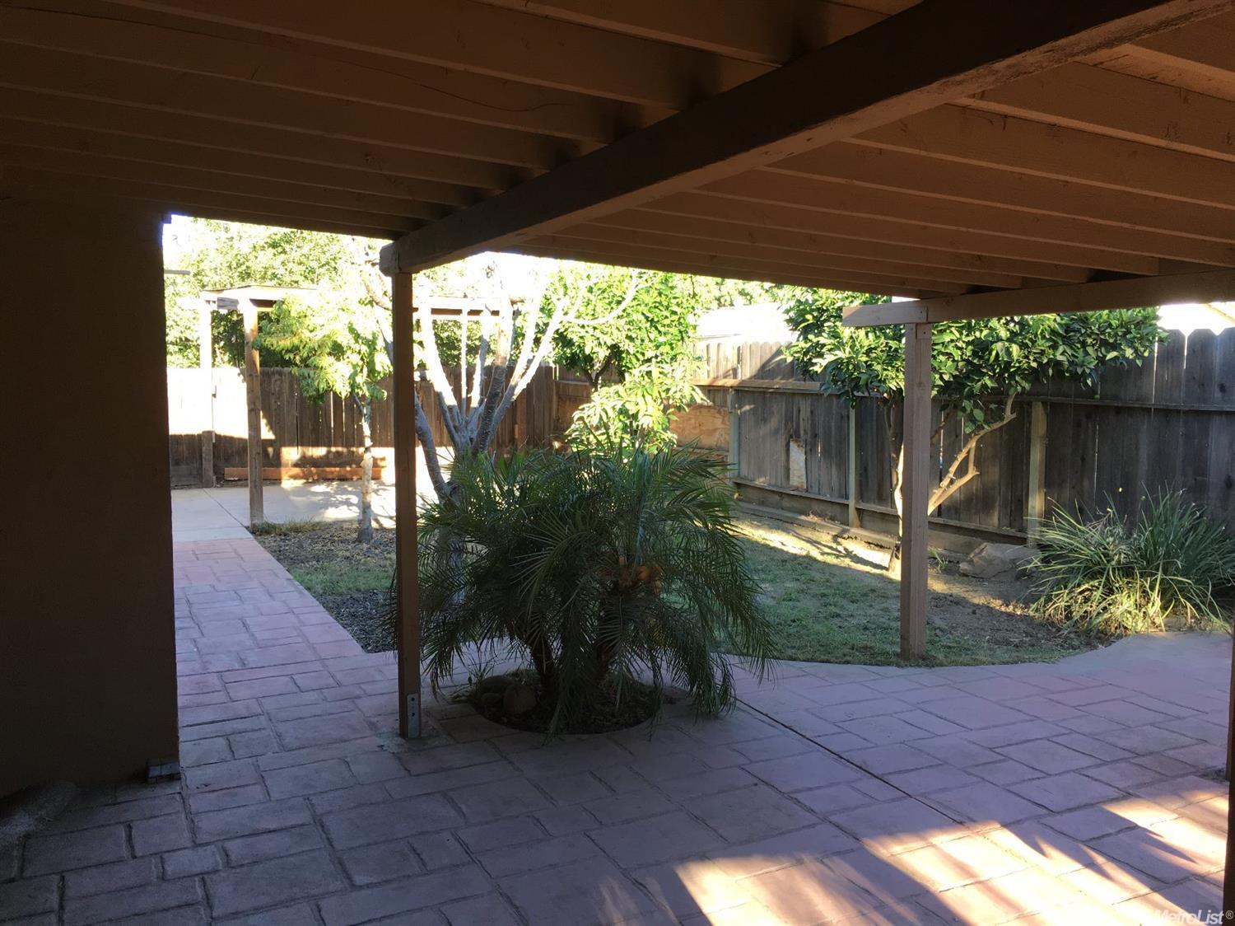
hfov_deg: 61.7
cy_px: 463
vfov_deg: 48.2
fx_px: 1034
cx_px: 618
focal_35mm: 29
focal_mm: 4.15
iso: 40
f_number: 2.2
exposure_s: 1/120
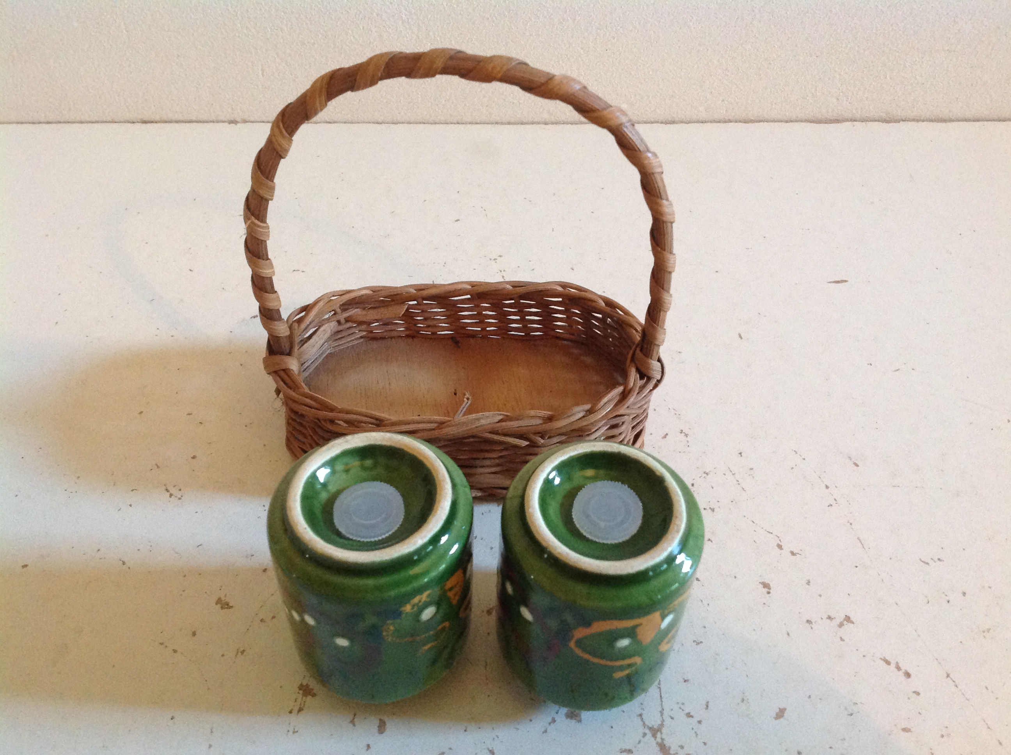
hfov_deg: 52.7
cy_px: 378
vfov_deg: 40.6
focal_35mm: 35
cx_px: 506
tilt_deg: -45.2
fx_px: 1021
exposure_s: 1/15
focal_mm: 4.28
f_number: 2.4
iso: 320
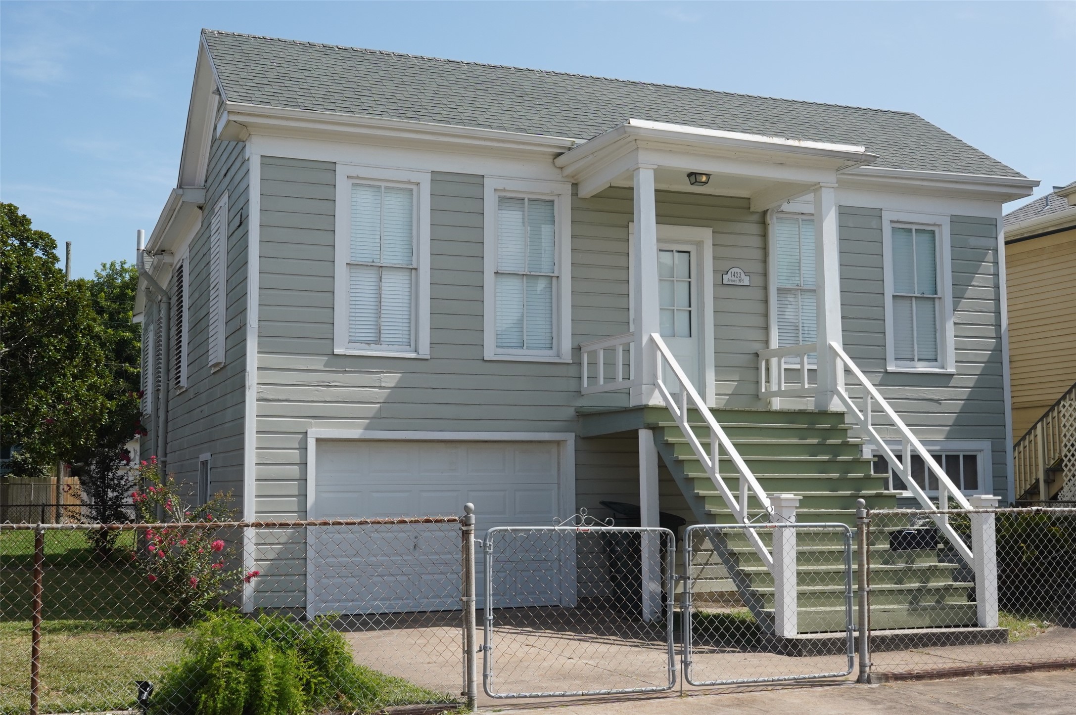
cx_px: 538
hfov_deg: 46.4
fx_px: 1254
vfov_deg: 31.8
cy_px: 358
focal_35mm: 42
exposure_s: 1/800
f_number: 9
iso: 400
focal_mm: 28
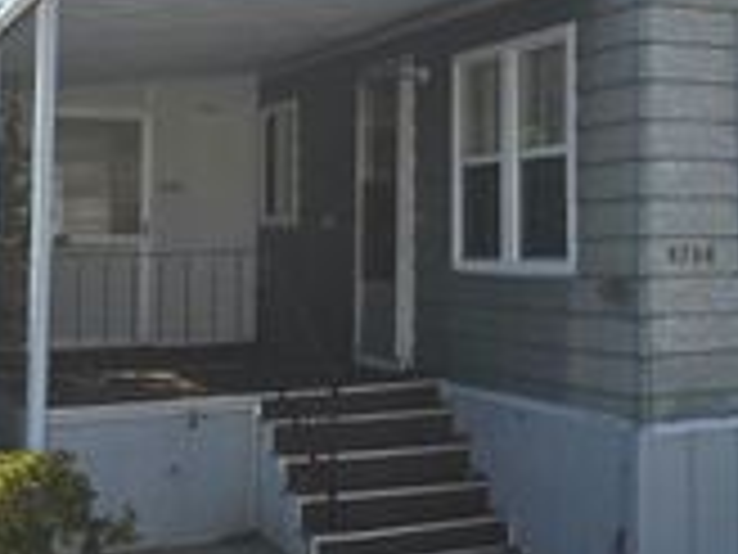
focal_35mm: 70
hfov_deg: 26.7
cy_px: 142
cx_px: 684
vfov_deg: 20.9
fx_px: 1492
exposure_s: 1/622
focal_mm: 6.3
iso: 12
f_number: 1.7
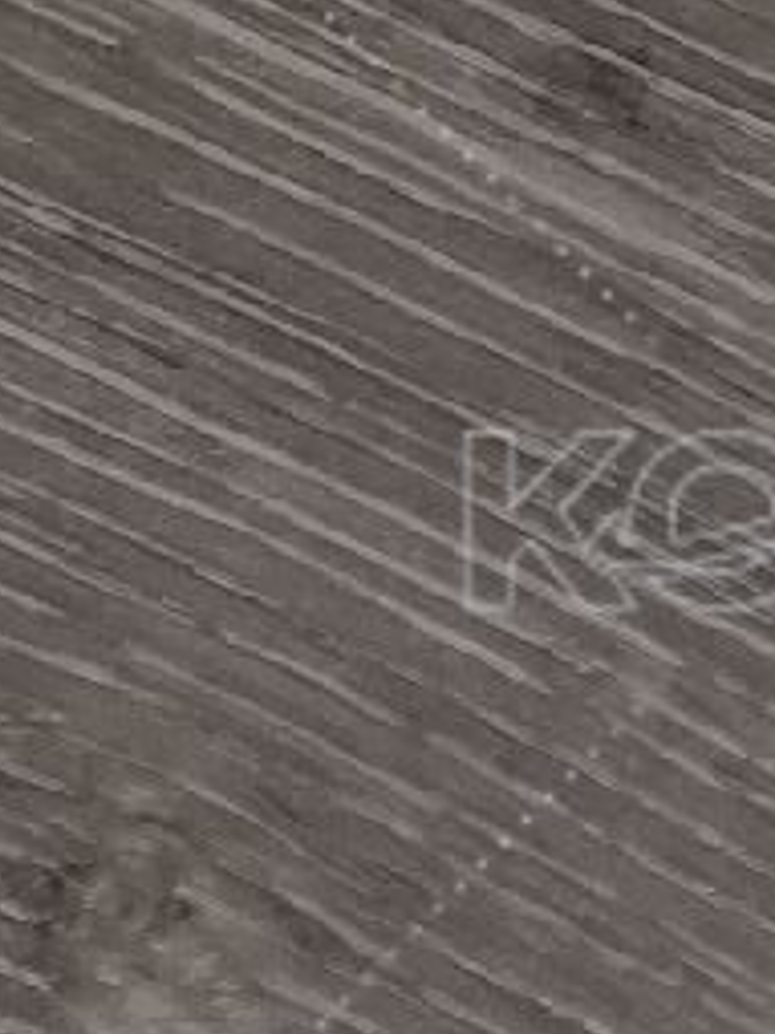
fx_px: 5169
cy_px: 3678
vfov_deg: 8.3
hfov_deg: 8.2
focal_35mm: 173
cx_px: 1558
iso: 250
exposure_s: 1/120
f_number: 1.8
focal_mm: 5.54
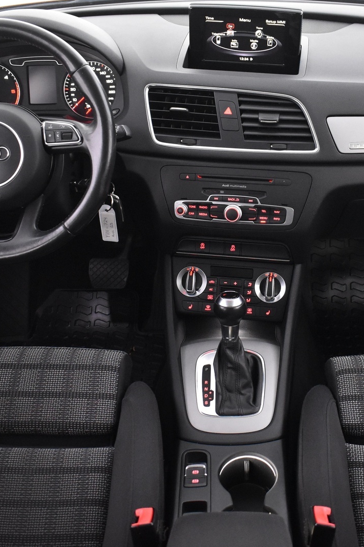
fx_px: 622
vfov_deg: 47.4
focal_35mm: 41
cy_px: 272
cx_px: 233
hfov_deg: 32.4
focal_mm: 18
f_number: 3.5
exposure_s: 1/20
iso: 3200
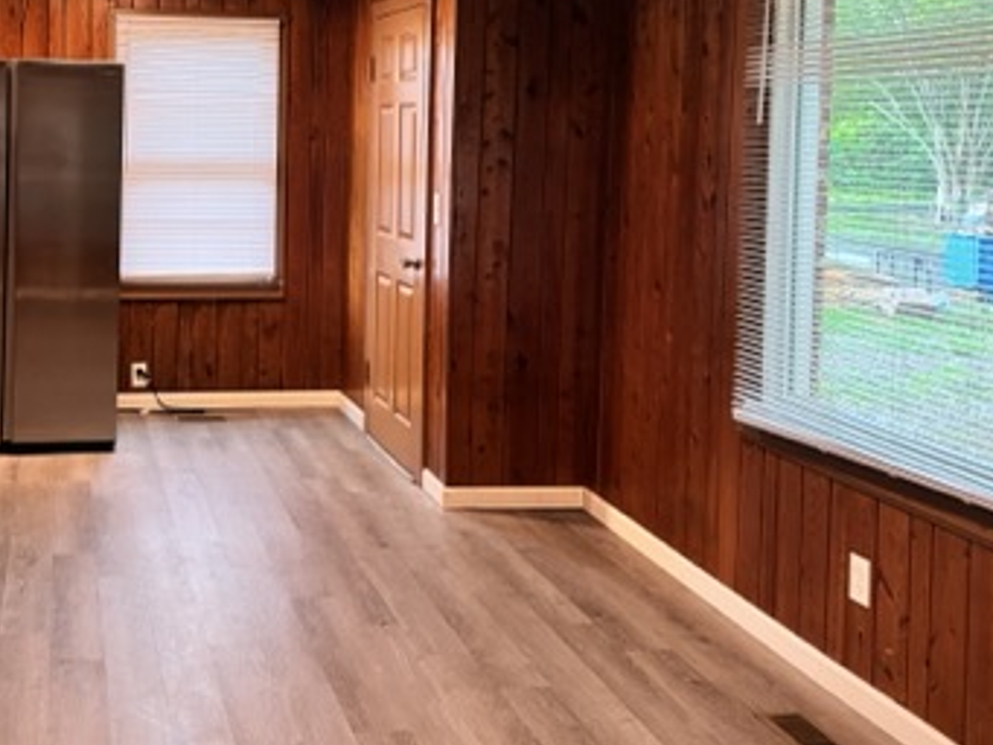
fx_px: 1291
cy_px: 186
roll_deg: -0.9
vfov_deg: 31.6
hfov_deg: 40.9
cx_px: 253
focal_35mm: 45
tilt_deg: -3.1
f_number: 1.78
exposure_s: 1/60
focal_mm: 6.76
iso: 400
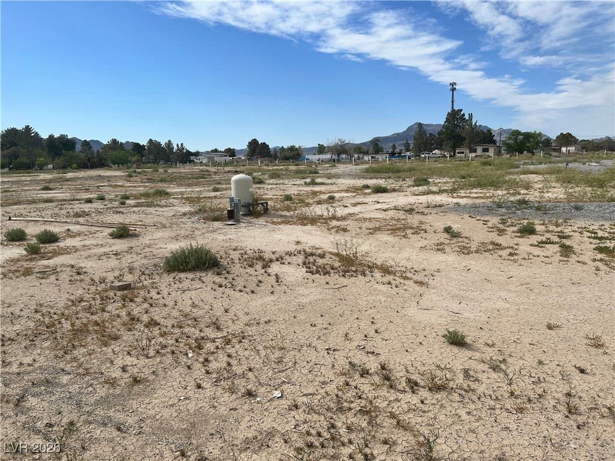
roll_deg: +0.8
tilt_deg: -8.4
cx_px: 308
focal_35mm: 26
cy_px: 230
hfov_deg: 67.3
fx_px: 462
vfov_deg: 53.1
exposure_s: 1/8000
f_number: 1.5
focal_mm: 5.7
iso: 50
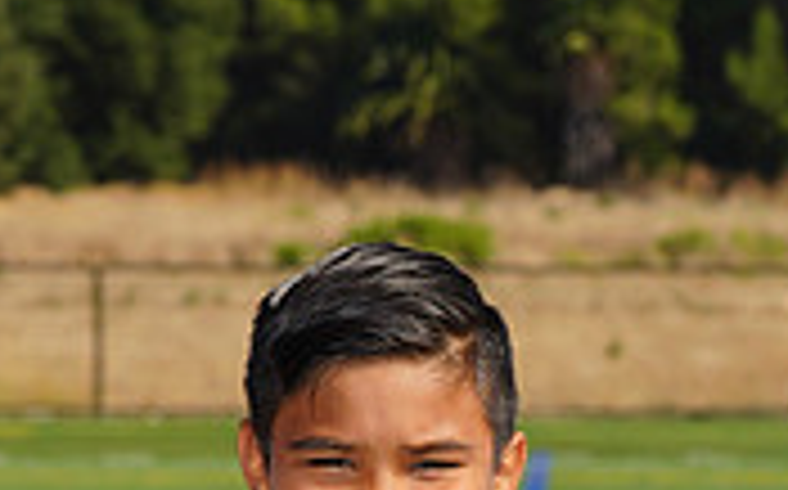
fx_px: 9269
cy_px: 832
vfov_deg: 3.0
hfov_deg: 4.9
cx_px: 468
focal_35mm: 432
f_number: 10
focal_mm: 128
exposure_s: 1/250
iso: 100
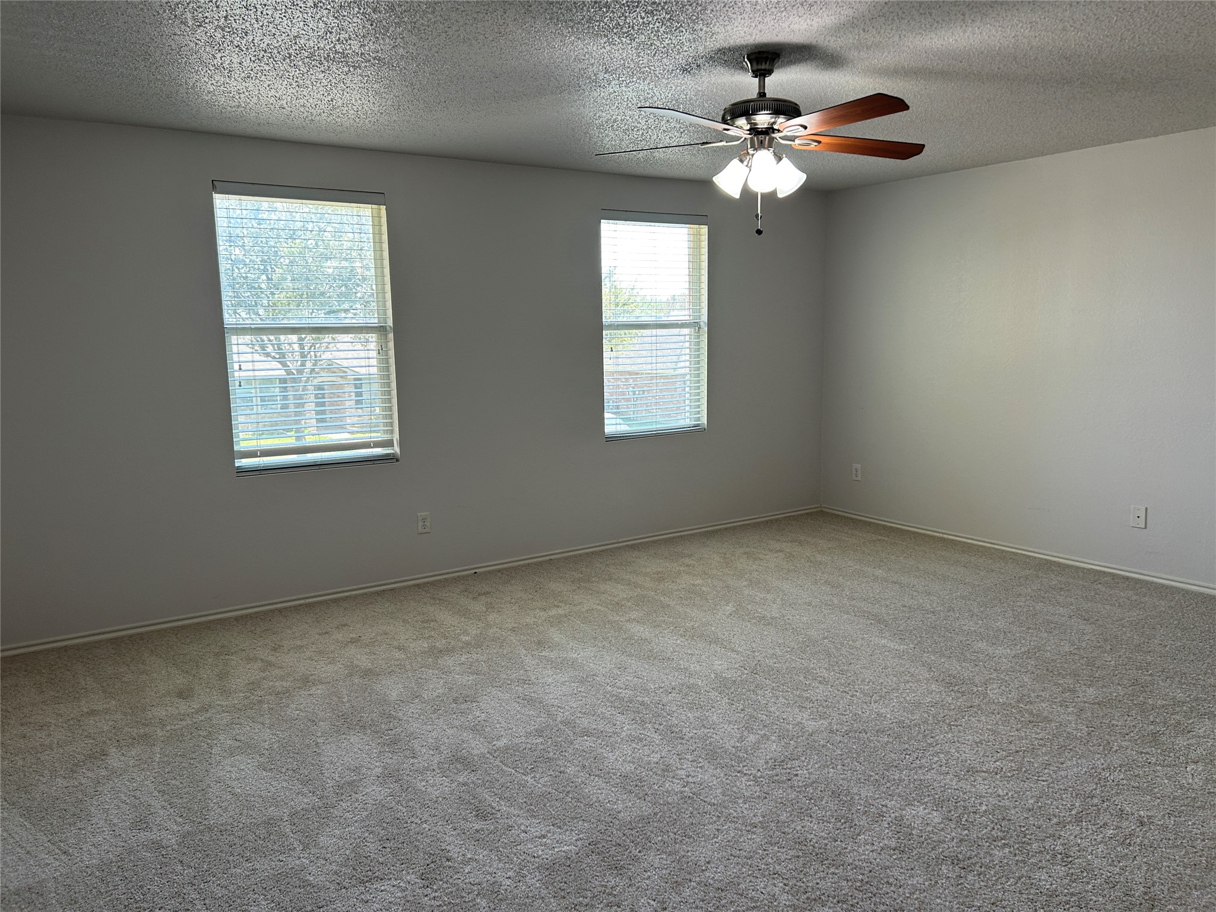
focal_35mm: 26
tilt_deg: -8.2
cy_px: 456
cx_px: 608
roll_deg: +1.7
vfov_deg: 53.1
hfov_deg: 67.3
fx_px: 913
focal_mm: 5.7
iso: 64
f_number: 1.5
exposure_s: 1/135
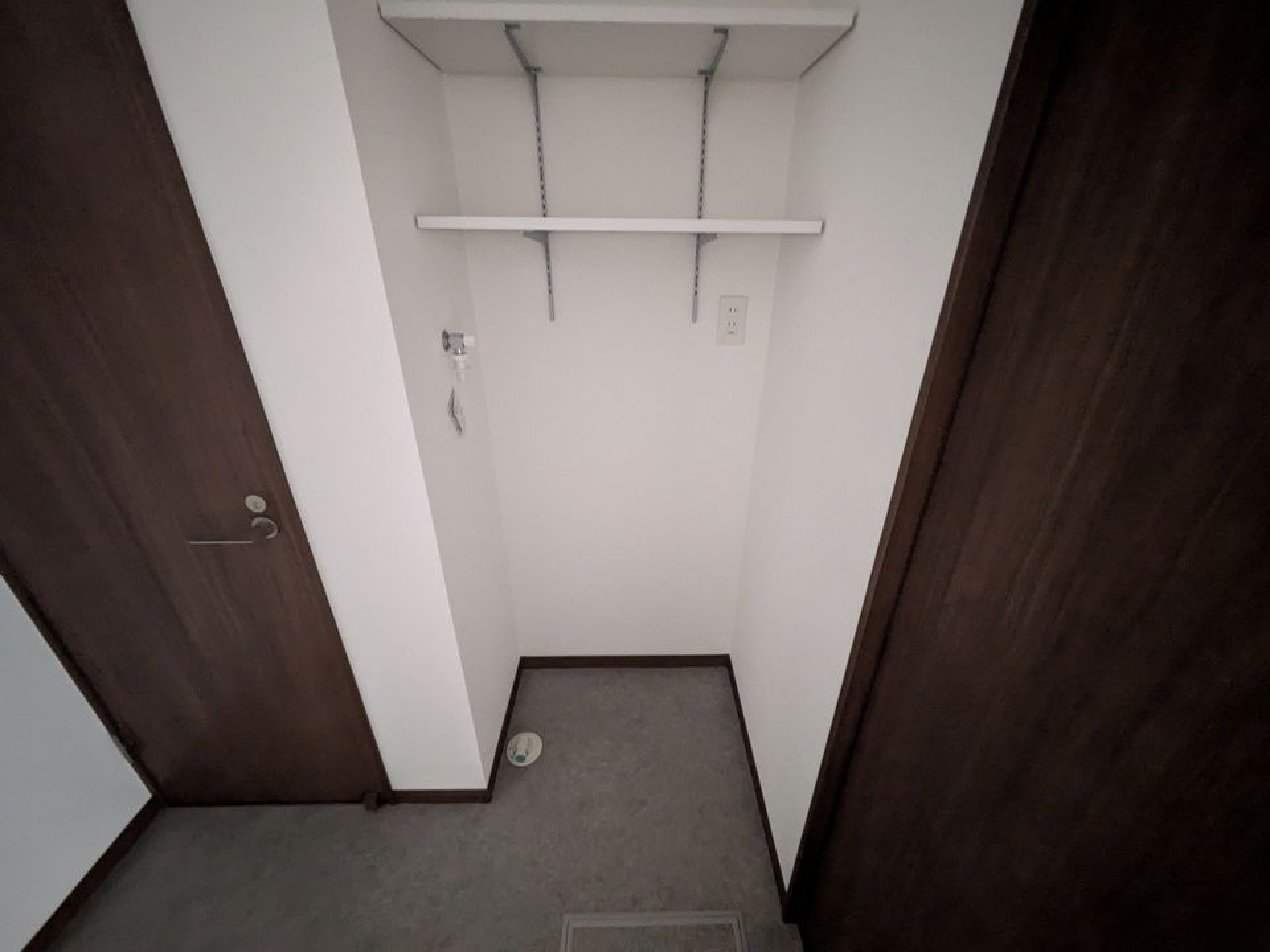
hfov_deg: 102.1
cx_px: 635
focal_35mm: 14
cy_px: 476
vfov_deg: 85.7
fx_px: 514
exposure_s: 1/2.86
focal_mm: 1.83
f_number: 2.2
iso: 2753
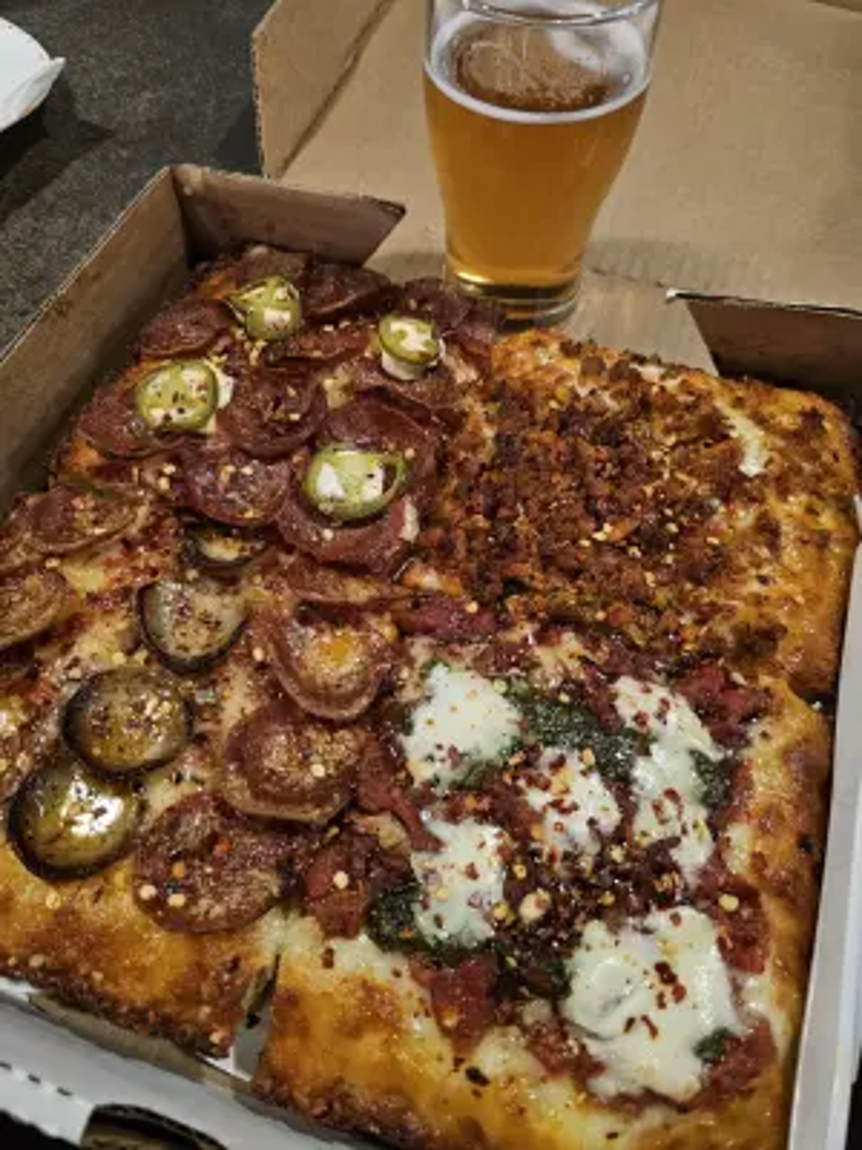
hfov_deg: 58.9
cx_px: 431
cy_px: 575
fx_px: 764
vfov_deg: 73.9
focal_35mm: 23
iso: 800
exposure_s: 1/24
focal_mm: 6.3
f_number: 1.7
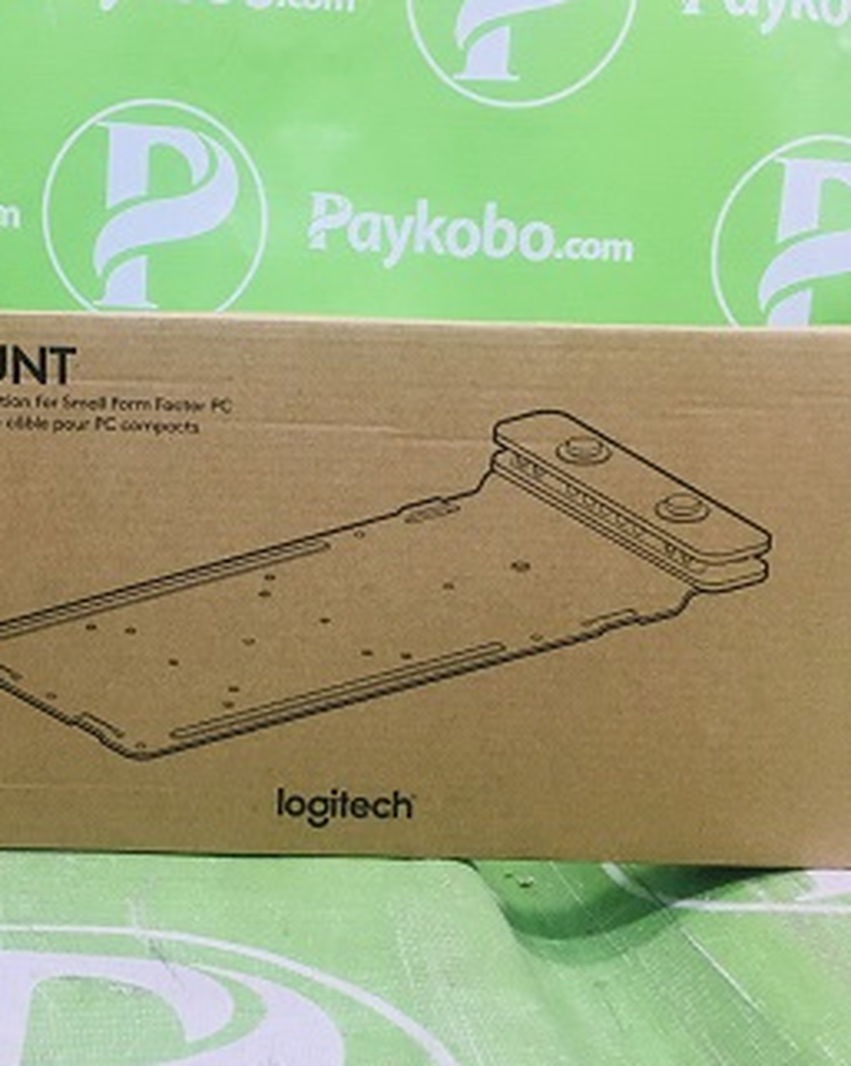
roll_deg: -1.6
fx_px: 1387
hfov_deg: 33.6
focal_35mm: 44
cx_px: 248
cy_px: 541
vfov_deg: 42.0
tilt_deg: -8.0
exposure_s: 1/17
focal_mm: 4.15
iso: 80
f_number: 2.2
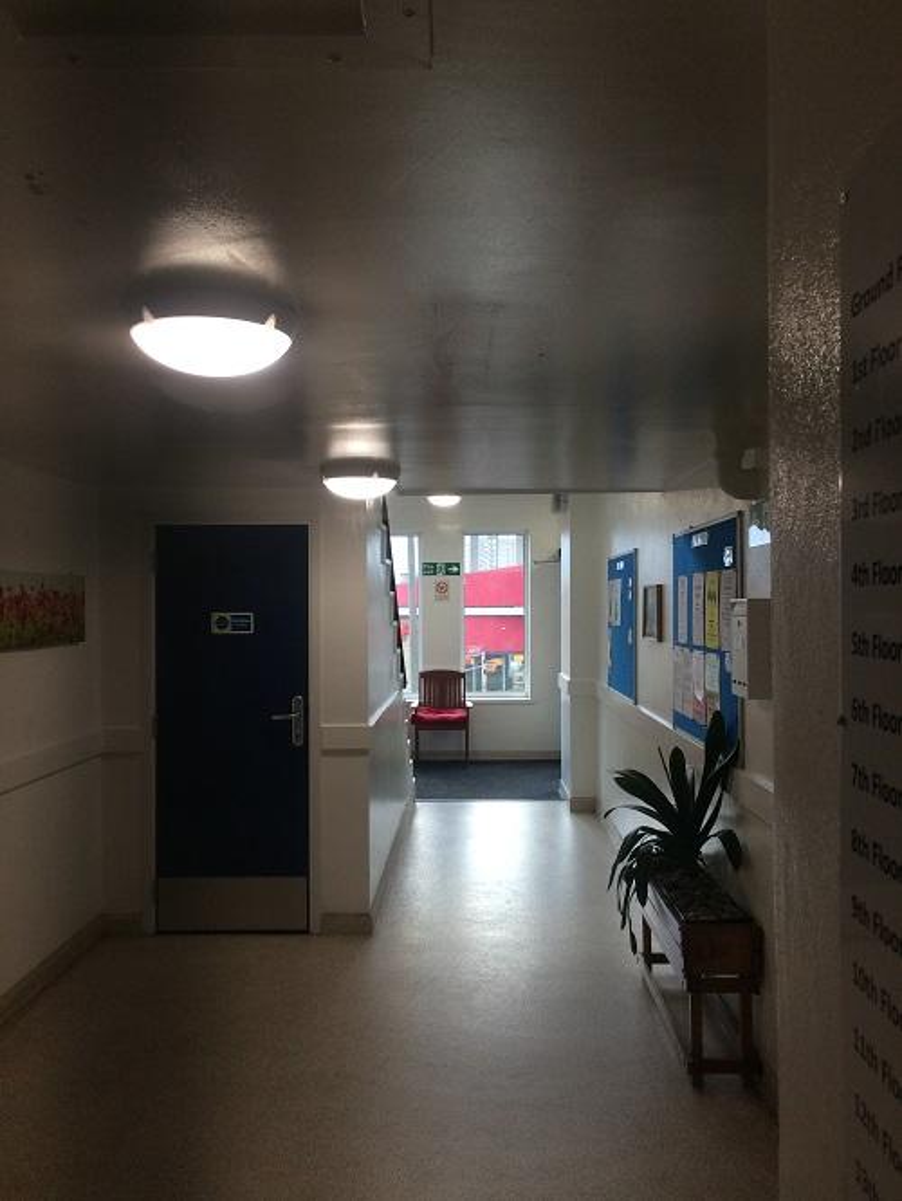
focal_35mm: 29
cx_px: 451
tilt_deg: -0.1
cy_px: 600
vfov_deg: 61.6
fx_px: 1007
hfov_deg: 48.3
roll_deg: +1.7
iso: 80
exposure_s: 1/33
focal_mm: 4.15
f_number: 2.2
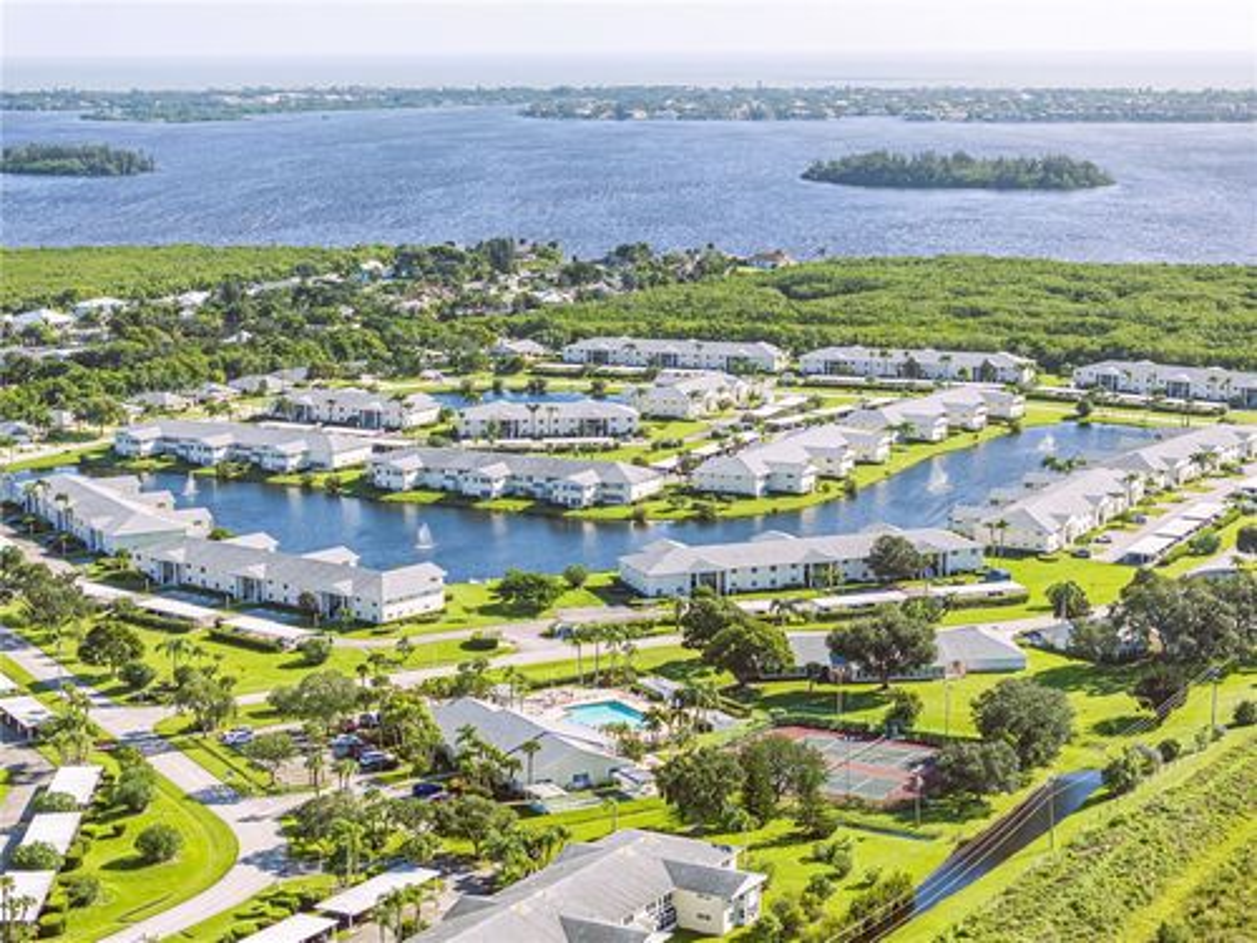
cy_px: 472
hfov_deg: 27.8
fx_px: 2542
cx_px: 628
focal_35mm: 70
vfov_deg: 21.0
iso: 100
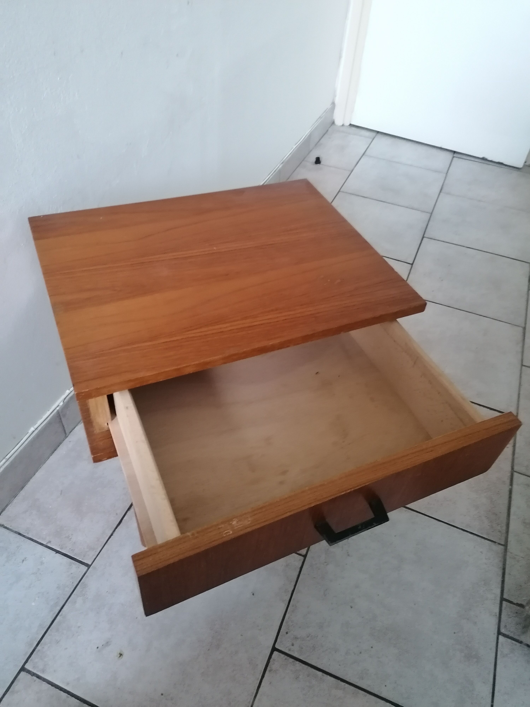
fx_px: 551
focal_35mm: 27
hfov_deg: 51.4
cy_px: 354
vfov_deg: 65.3
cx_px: 265
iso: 640
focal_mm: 4.75
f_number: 1.8
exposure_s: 1/16.7
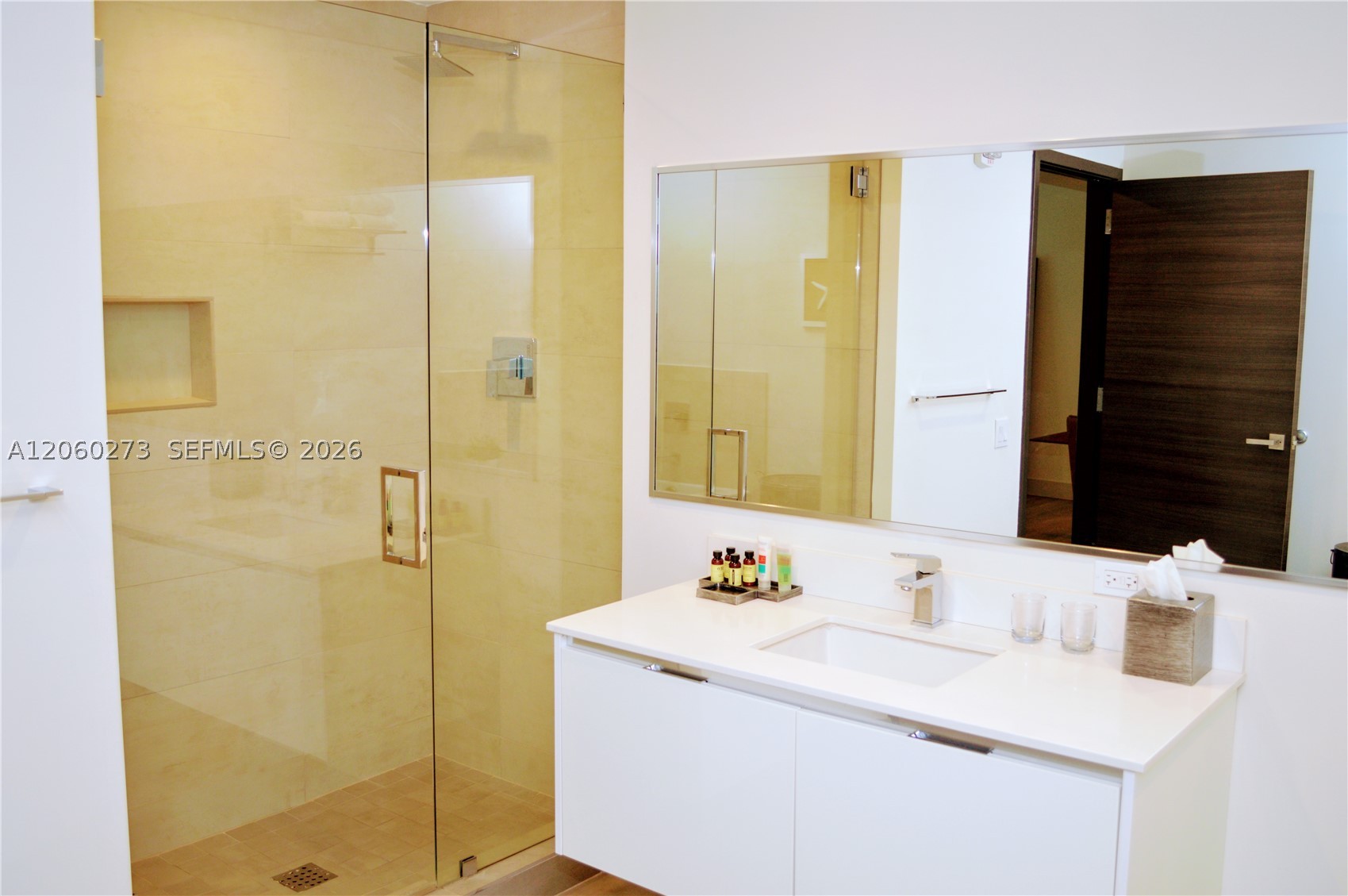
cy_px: 448
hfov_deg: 57.3
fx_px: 1234
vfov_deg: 39.9
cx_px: 674
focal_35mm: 33
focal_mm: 22
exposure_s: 1/60
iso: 400
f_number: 4
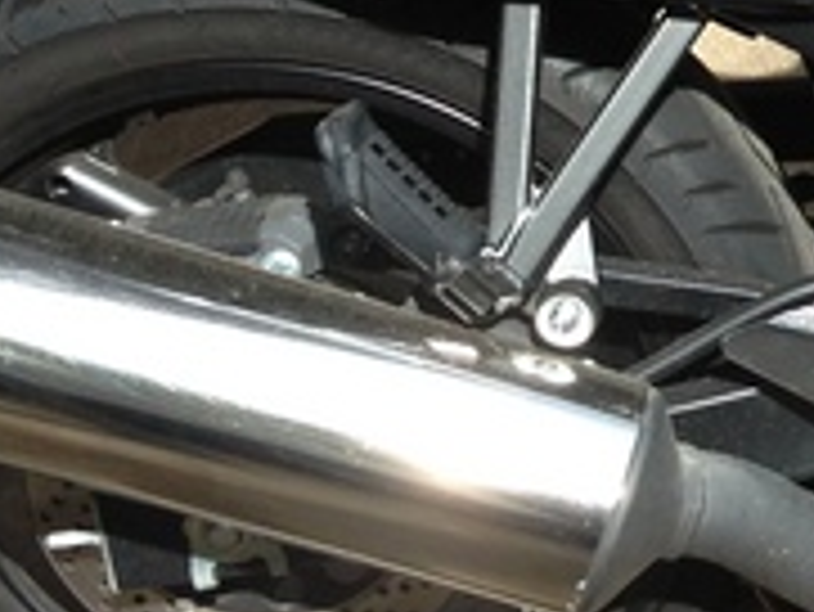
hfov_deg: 12.6
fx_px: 3435
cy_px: -166
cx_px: 1318
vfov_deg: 10.0
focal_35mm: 146
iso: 64
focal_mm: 4.13
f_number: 2.4
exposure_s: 1/480
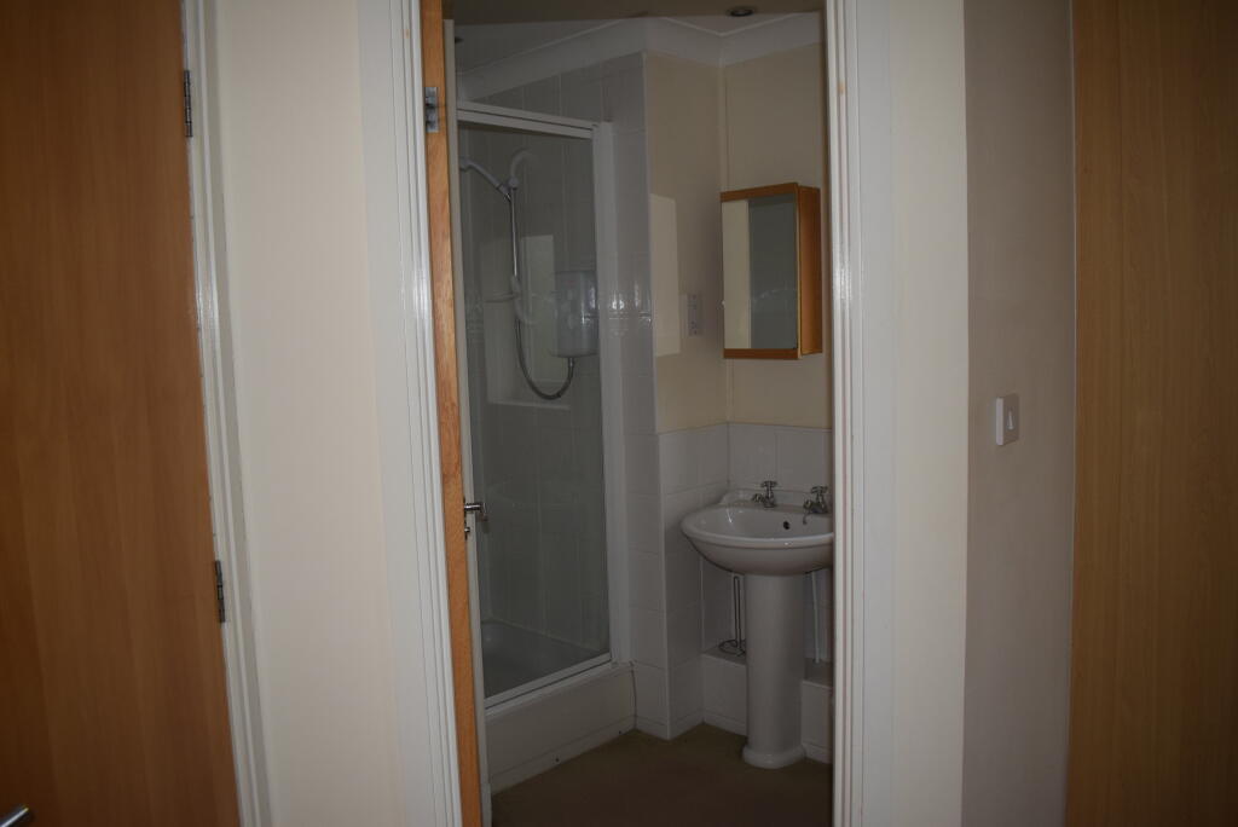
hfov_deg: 67.4
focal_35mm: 27
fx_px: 929
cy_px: 414
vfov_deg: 48.0
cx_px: 619
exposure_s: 1/60
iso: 800
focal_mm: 18
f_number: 3.5
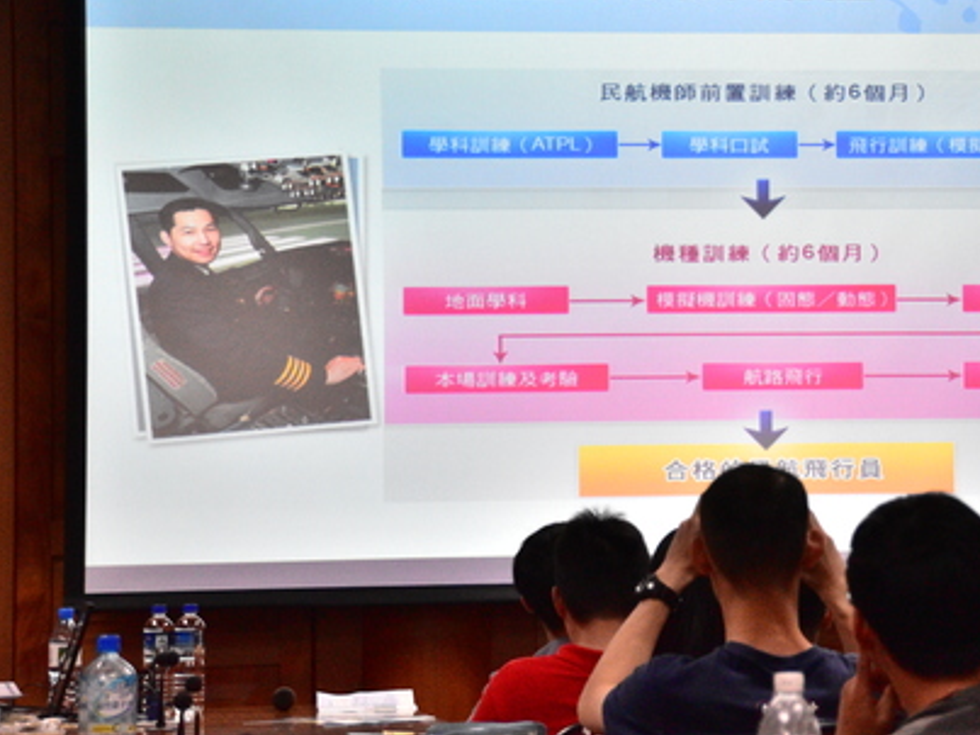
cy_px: 230
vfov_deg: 9.1
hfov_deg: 12.1
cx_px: 759
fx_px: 4609
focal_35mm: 163
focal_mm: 65
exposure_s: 1/320
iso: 3200
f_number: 5.3
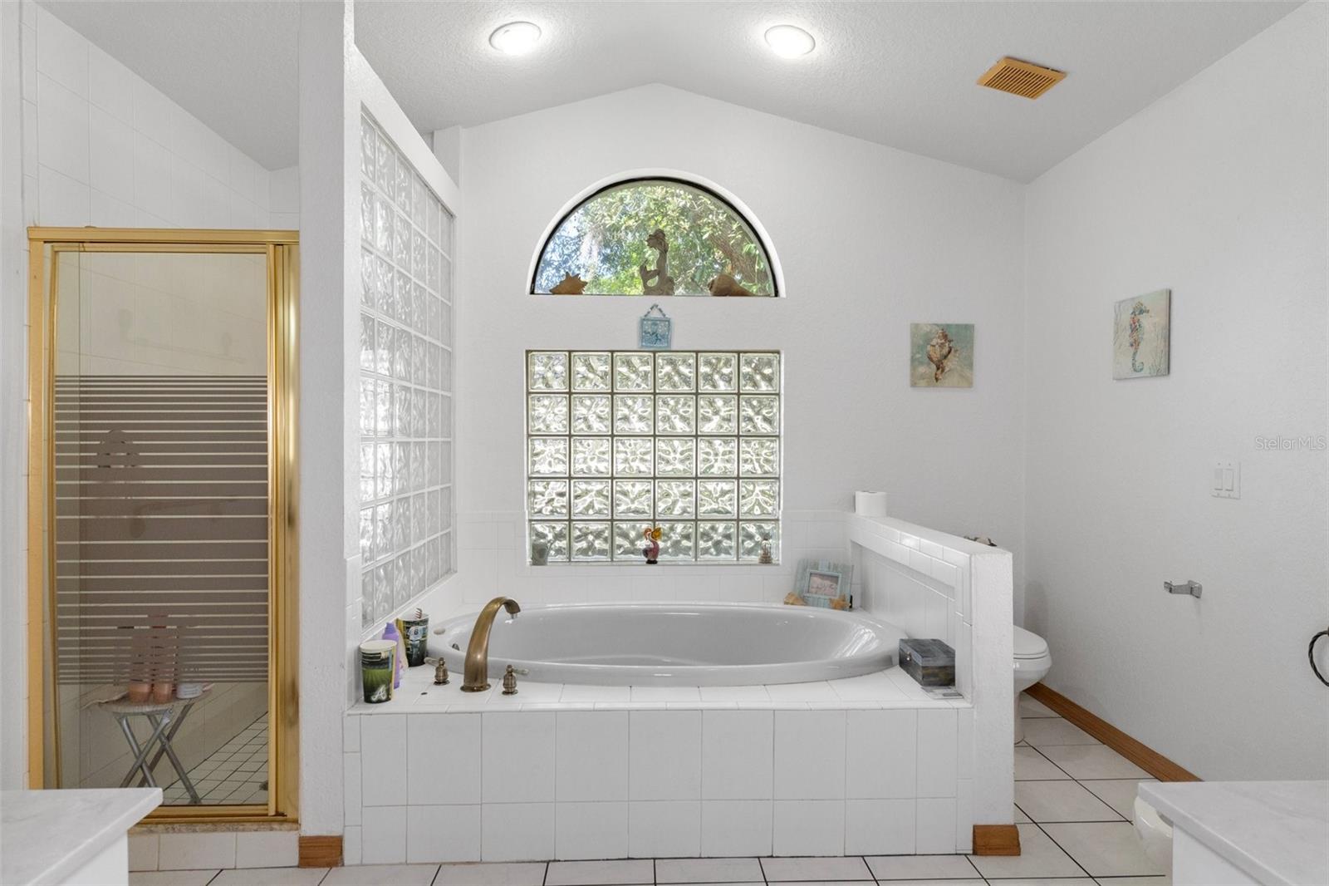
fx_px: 720
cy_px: 443
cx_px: 664
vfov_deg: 63.2
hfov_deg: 85.4
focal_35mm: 20
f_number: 8
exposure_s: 1/6
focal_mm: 13
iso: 640
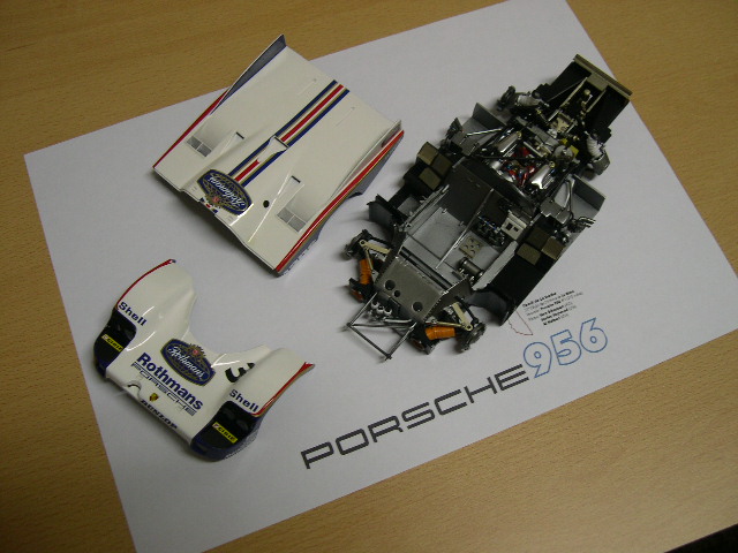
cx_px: 369
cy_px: 276
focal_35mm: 38
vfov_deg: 37.7
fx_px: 810
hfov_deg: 49.0
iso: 100
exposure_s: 1/18
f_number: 2.8
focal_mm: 8
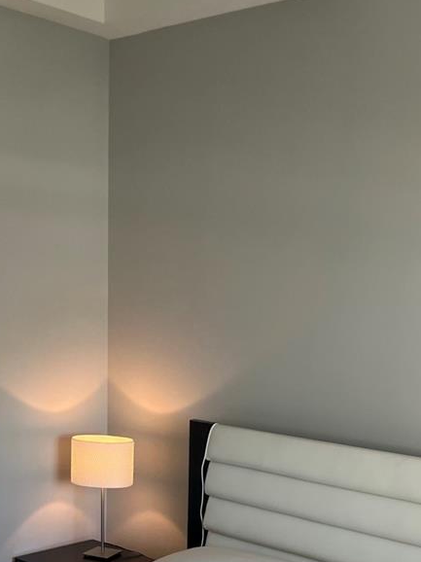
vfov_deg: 33.7
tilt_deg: -11.6
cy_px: 501
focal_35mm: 54
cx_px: 211
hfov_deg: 27.0
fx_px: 876
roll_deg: -0.5
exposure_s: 1/120
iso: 40
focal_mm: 5.1
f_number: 1.6
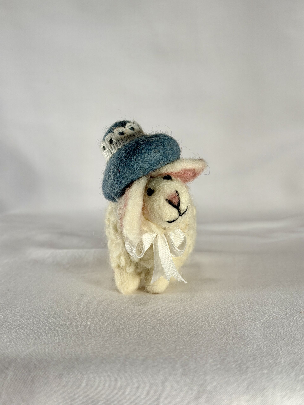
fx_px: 562
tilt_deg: -8.8
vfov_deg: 39.7
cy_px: 202
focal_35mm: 48
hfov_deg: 30.3
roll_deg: +2.3
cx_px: 152
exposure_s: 1/120
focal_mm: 6.76
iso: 64
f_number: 1.78
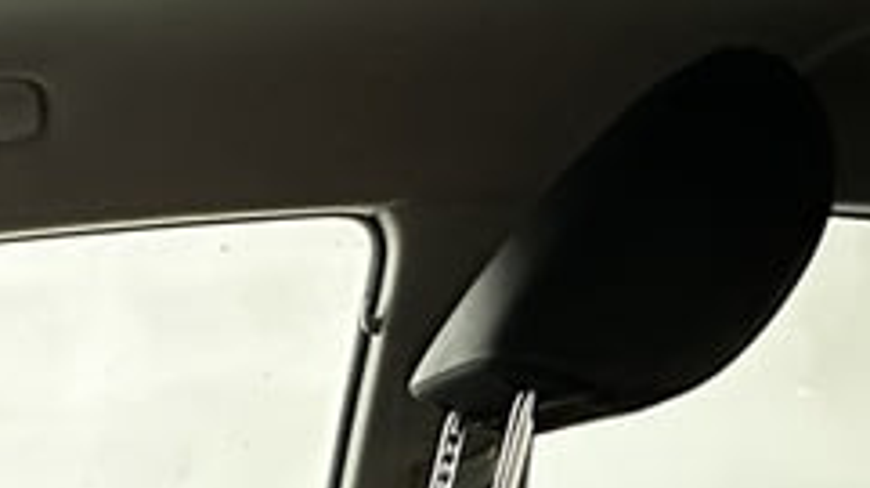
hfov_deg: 26.5
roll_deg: -0.4
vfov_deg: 16.1
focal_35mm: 57
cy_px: 985
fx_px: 1314
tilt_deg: -17.7
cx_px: -437
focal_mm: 2.22
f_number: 2.2
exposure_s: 1/34
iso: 1250
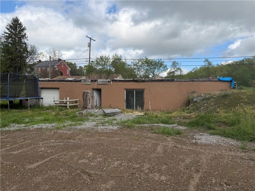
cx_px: 128
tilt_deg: -1.0
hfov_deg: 71.6
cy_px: 96
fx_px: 177
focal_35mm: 24
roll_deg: -0.3
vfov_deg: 56.8
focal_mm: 6.76
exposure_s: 1/3953
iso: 80
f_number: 1.78
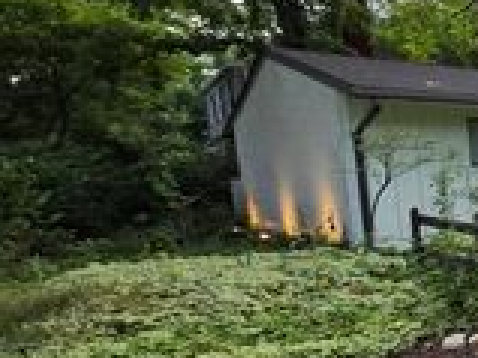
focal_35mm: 41
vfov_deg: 34.4
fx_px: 566
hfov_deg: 27.5
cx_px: 746
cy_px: 263
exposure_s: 1/120
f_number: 2.2
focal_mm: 2.2
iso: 160
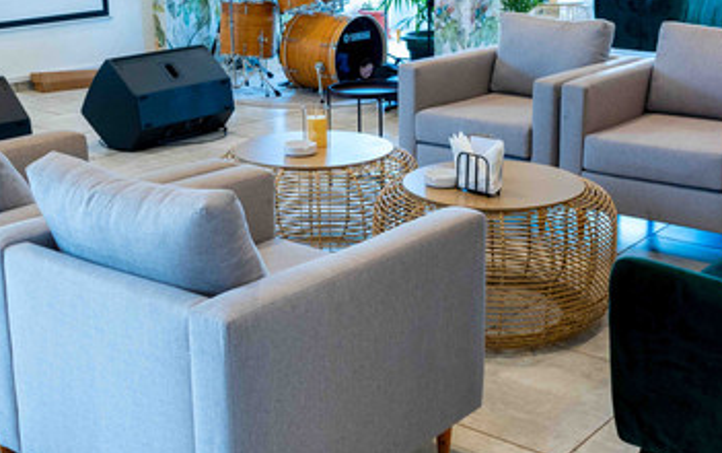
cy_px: 176
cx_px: 405
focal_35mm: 52
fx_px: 1024
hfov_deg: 38.8
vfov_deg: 24.9
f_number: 5
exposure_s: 1/50
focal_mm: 28
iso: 2000
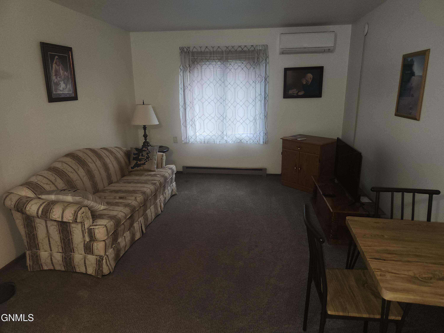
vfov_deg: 58.9
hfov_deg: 73.9
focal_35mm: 23
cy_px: 166
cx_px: 222
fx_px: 295
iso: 125
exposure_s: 1/17
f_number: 1.8
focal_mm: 5.4
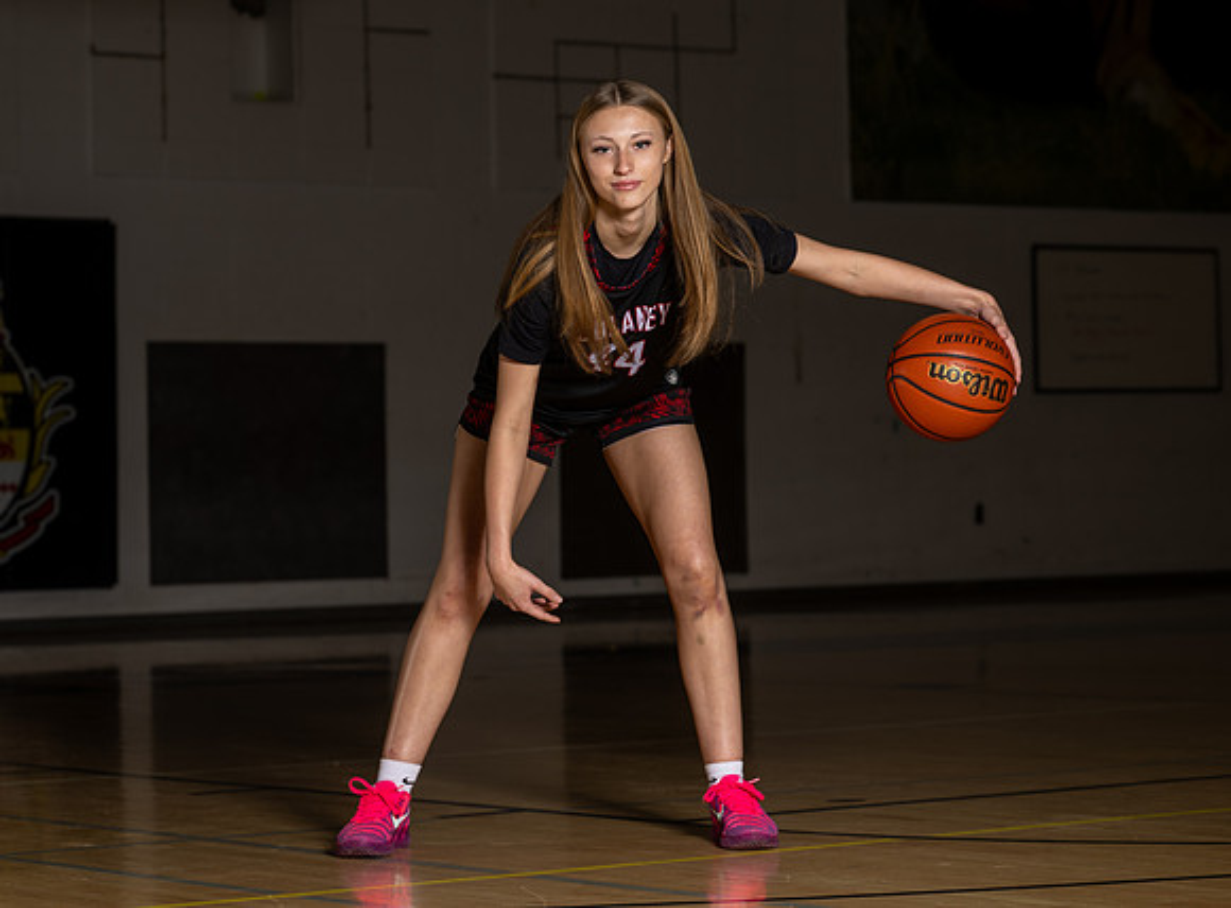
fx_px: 3984
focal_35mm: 113
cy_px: 328
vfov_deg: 13.0
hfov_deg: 17.6
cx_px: 551
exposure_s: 1/200
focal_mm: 73
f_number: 4.5
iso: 80
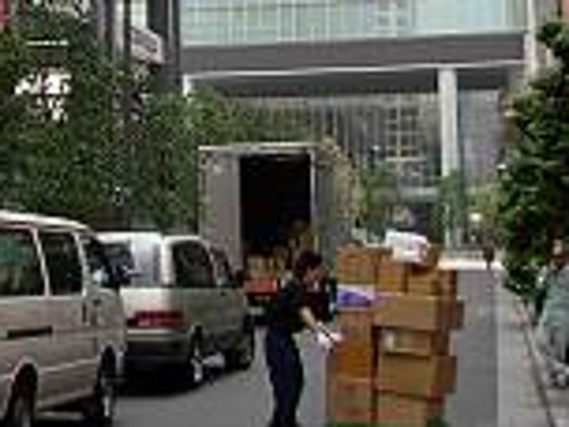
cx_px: -112
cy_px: -131
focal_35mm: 100
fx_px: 1644
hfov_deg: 18.6
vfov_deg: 14.2
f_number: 2.9
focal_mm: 6.3
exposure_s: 1/287
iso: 79
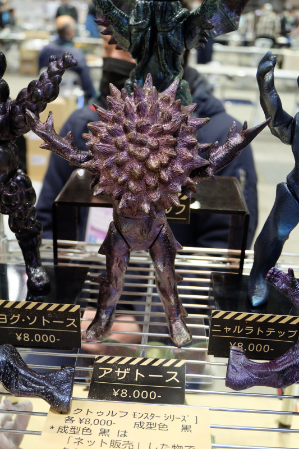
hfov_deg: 31.9
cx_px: 150
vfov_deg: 46.4
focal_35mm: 42
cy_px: 224
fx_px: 523
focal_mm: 28.2
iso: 3200
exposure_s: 1/50
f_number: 4.5
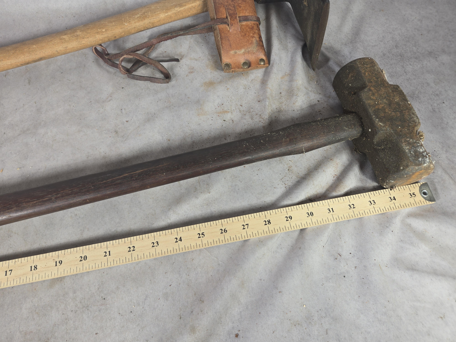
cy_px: 171
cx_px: 228
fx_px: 303
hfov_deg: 73.9
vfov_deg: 58.9
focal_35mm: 23
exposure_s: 1/120
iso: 32
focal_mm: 5.4
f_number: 1.8
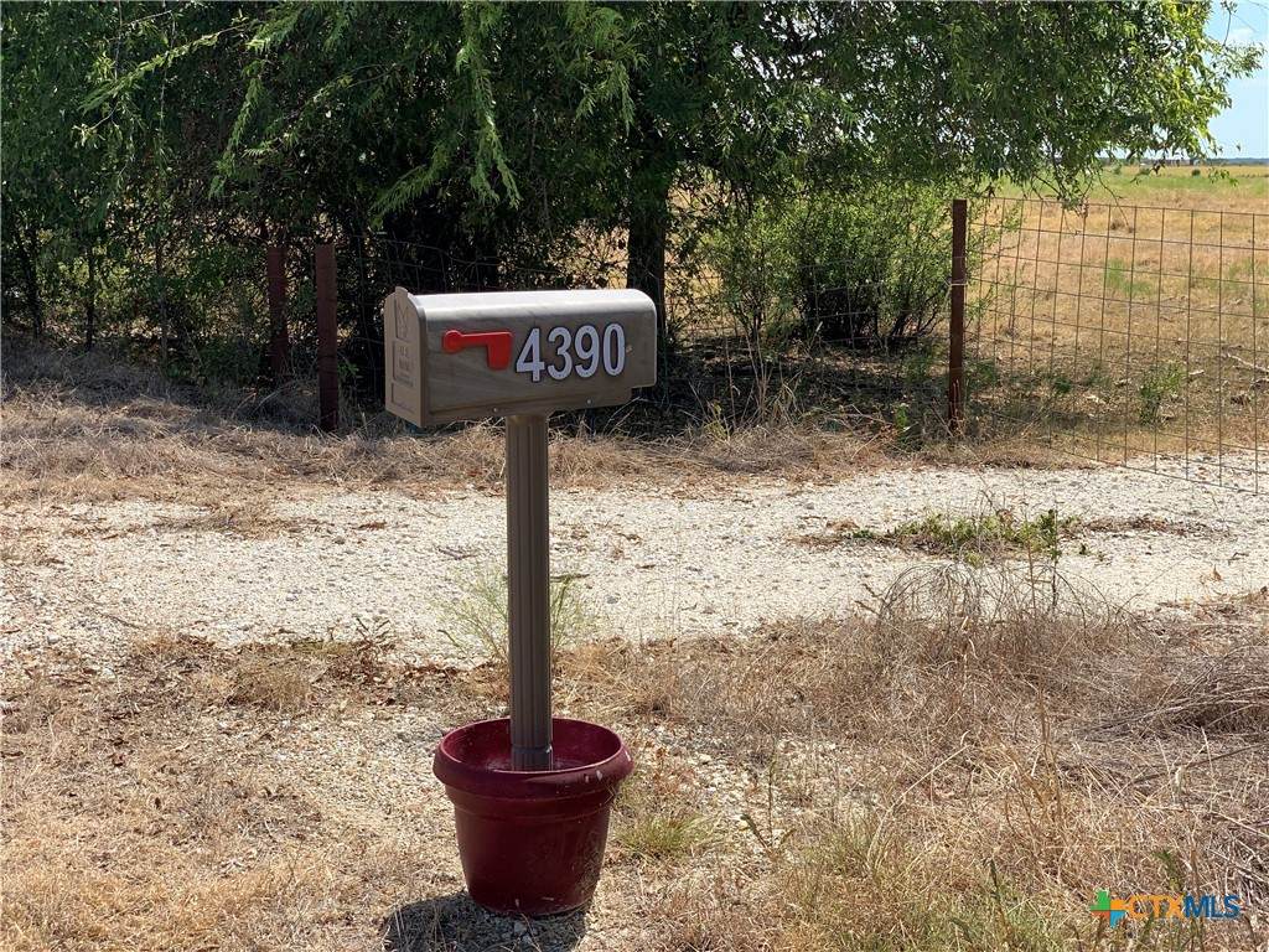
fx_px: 1906
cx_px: 634
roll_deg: +0.6
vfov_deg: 28.0
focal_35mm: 52
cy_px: 476
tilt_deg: -8.9
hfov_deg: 36.8
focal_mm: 6
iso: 16
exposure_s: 1/1199
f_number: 2.4
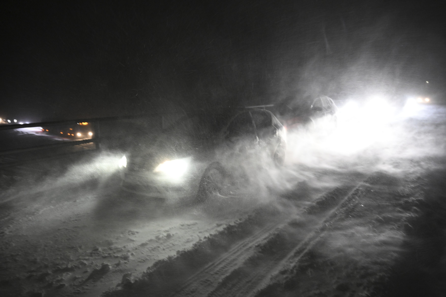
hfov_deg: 73.7
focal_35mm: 24
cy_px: 148
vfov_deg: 53.1
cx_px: 223
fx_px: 297
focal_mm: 24
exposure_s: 1/100
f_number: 2.8
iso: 7200
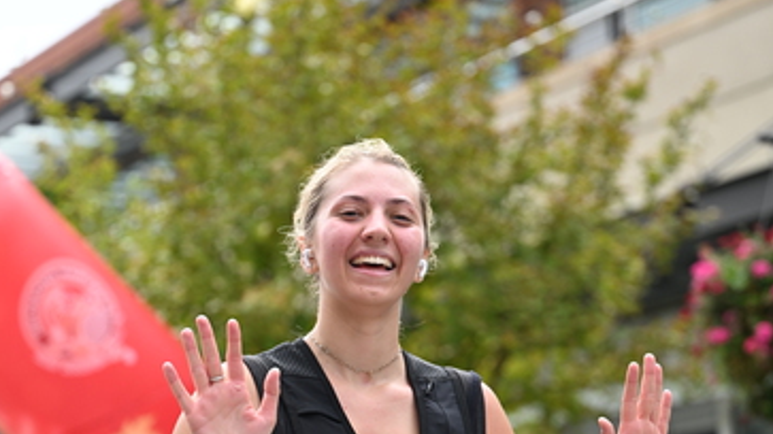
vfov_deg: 10.8
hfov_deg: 19.3
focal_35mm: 111
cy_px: 428
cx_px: 384
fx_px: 2275
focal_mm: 70
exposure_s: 1/2500
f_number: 2.8
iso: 640
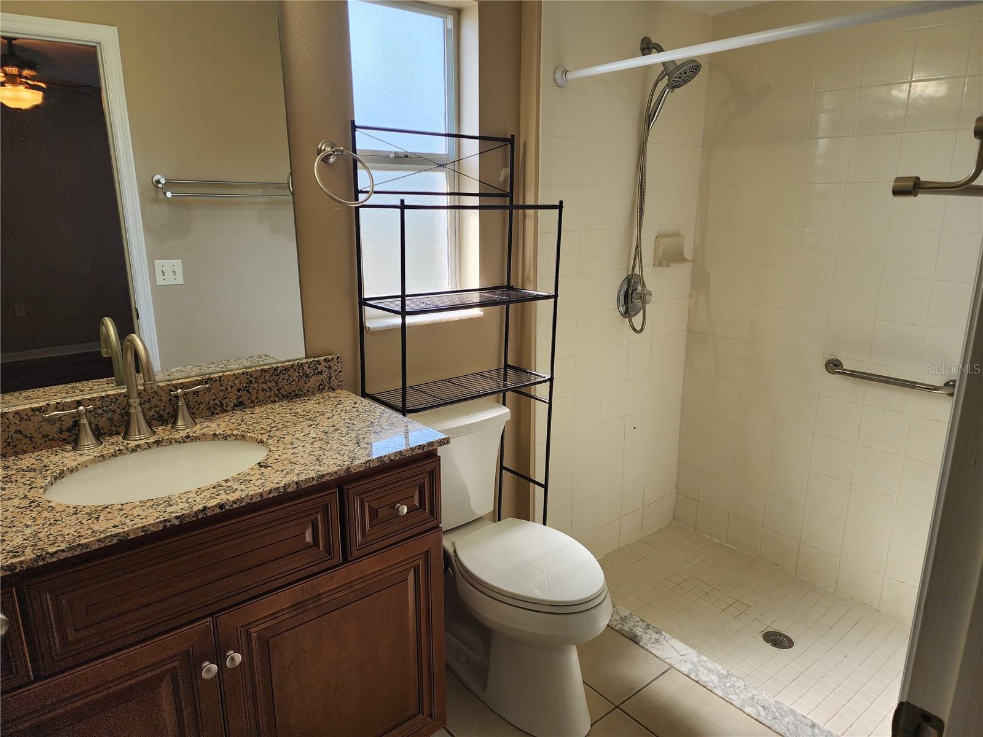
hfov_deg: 73.9
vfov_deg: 58.9
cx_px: 492
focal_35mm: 23
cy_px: 368
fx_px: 653
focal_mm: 6.4
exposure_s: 1/120
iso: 50
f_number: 1.8
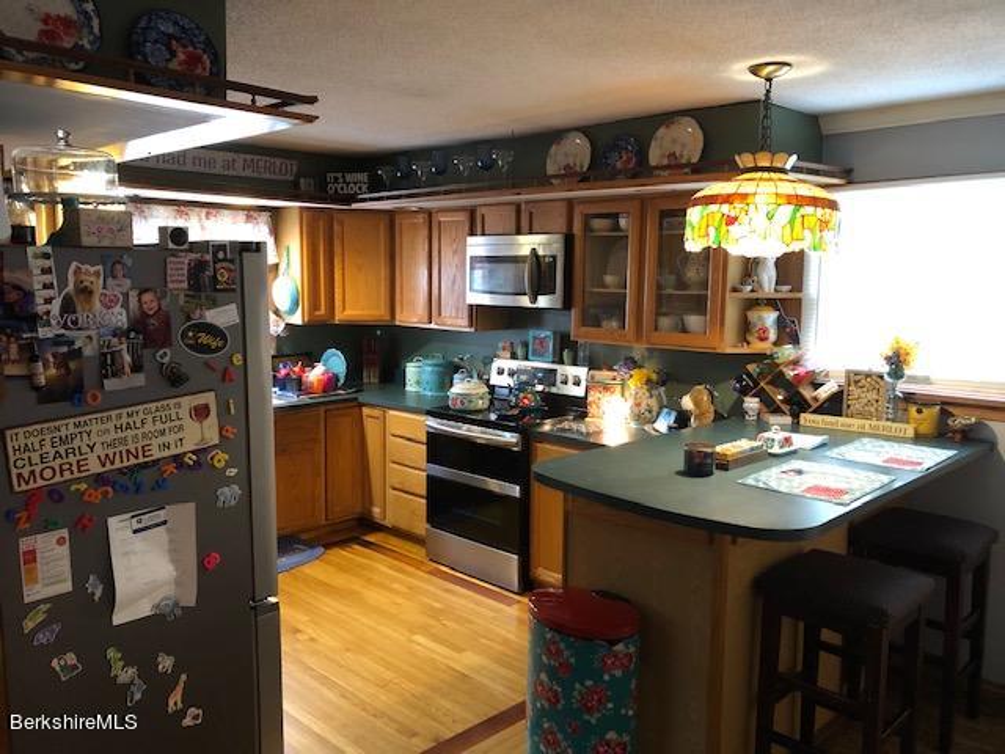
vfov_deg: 49.7
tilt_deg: -6.0
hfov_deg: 63.4
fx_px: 813
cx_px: 502
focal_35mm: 28
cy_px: 377
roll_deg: -0.8
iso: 100
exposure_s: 1/7
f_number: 1.8
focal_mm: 3.99
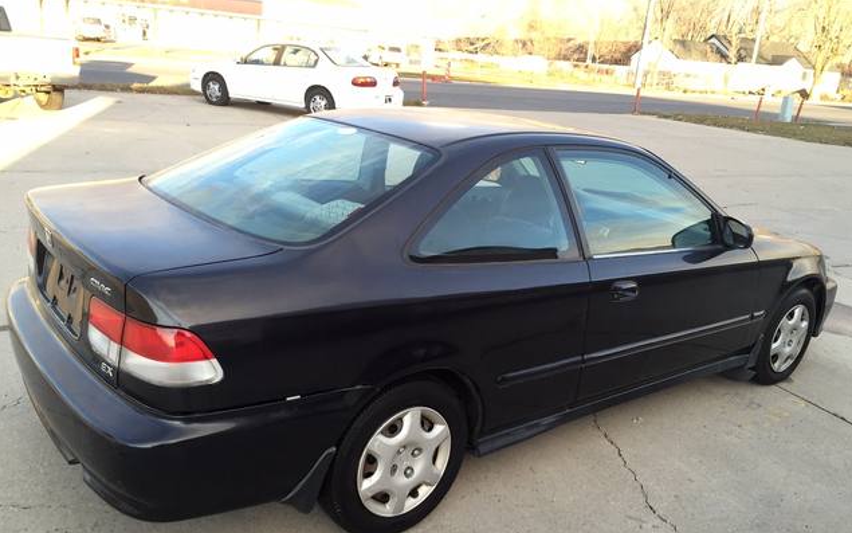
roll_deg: -4.4
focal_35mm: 31
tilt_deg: -17.3
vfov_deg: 40.5
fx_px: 720
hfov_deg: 61.2
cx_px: 427
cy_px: 298
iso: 40
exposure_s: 1/120
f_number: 2.2
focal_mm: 4.15
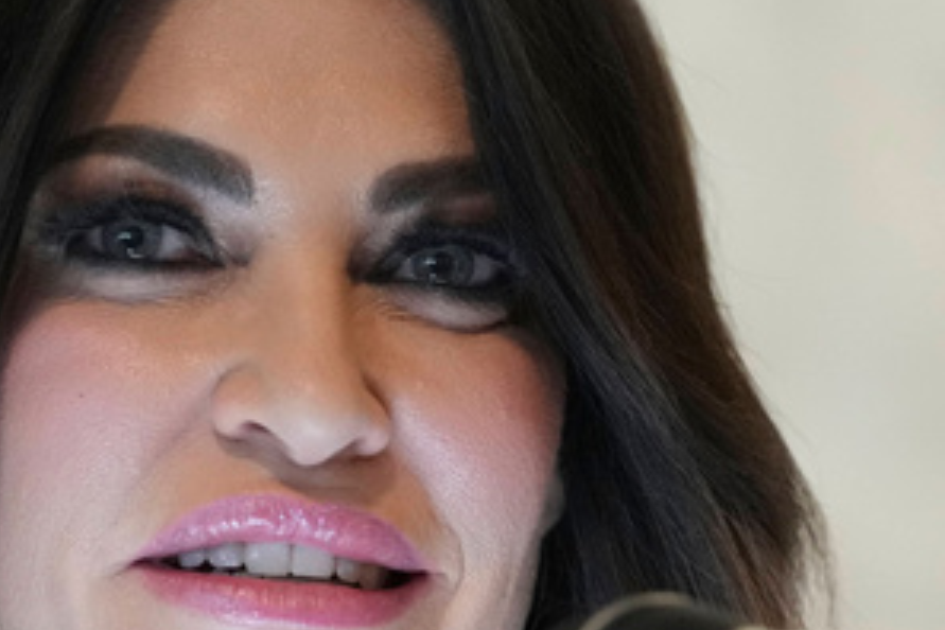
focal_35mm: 603
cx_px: 309
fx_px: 15828
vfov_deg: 2.3
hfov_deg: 3.4
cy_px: 770
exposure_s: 1/400
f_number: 2.8
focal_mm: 175
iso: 5000
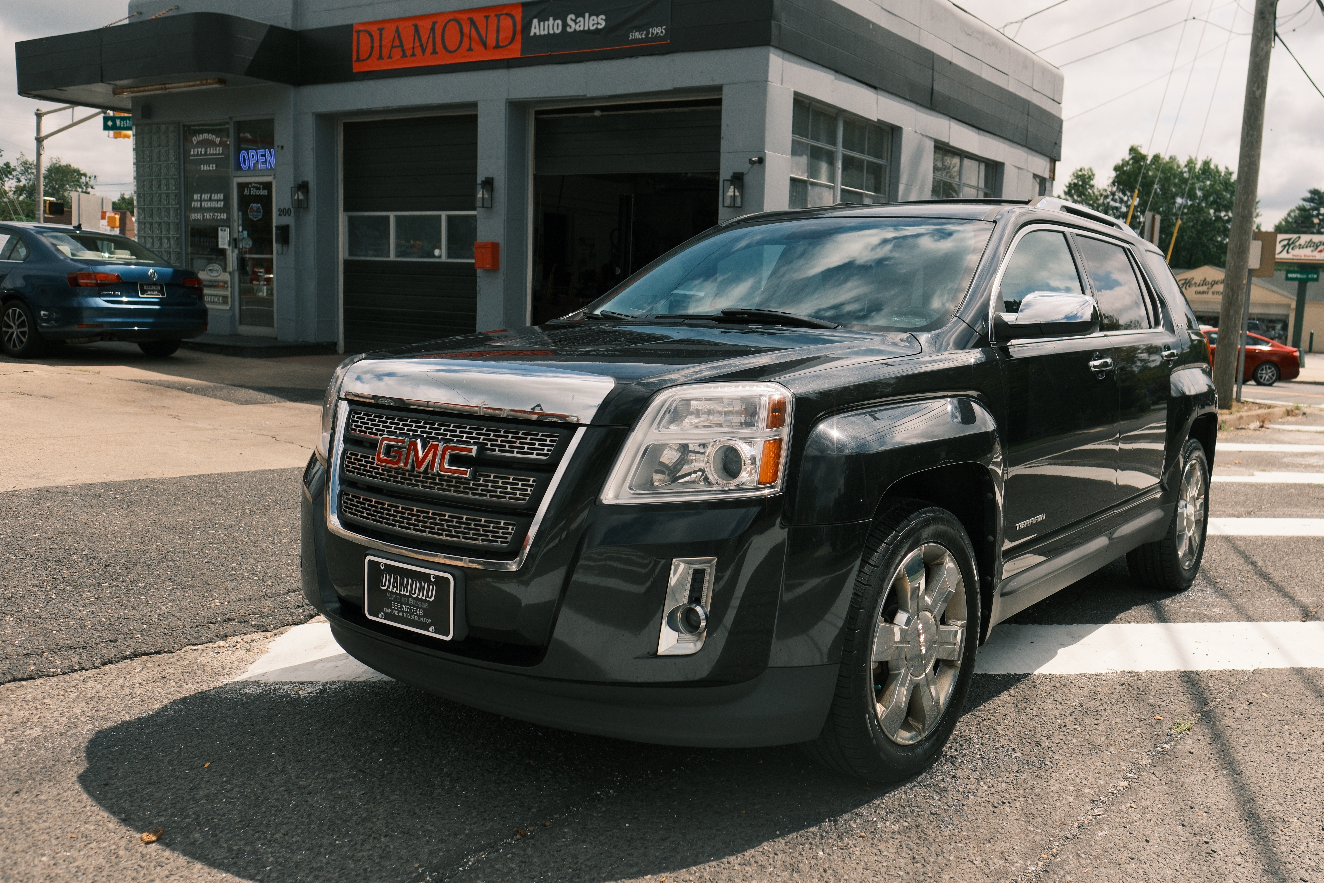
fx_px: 1066
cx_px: 786
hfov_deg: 63.2
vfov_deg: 45.0
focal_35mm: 29
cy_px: 427
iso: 500
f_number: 4
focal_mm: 16
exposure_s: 1/4000
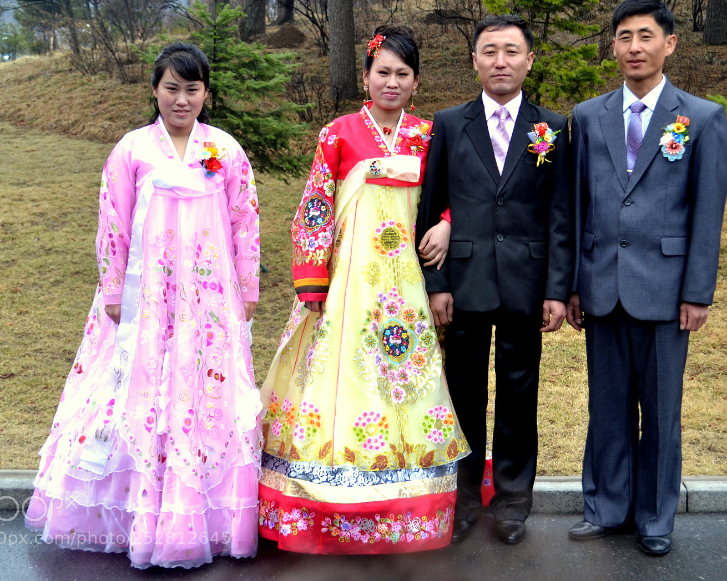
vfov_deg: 27.6
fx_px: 1183
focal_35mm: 55
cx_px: 384
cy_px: 286
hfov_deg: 34.1
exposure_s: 1/100
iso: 200
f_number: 4.8
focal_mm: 32
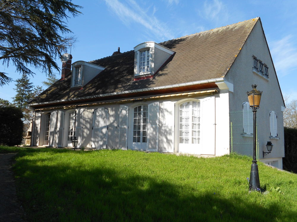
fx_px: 275
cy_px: 111
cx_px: 148
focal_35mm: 32
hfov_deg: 56.8
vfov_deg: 44.2
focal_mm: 6
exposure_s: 1/640
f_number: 3.6
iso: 80
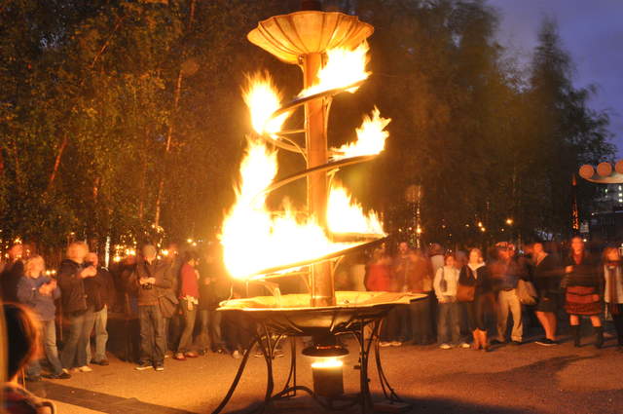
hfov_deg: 51.3
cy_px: 207
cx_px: 312
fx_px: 648
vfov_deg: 35.4
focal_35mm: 38
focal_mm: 25
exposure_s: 5
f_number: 25
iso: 1600
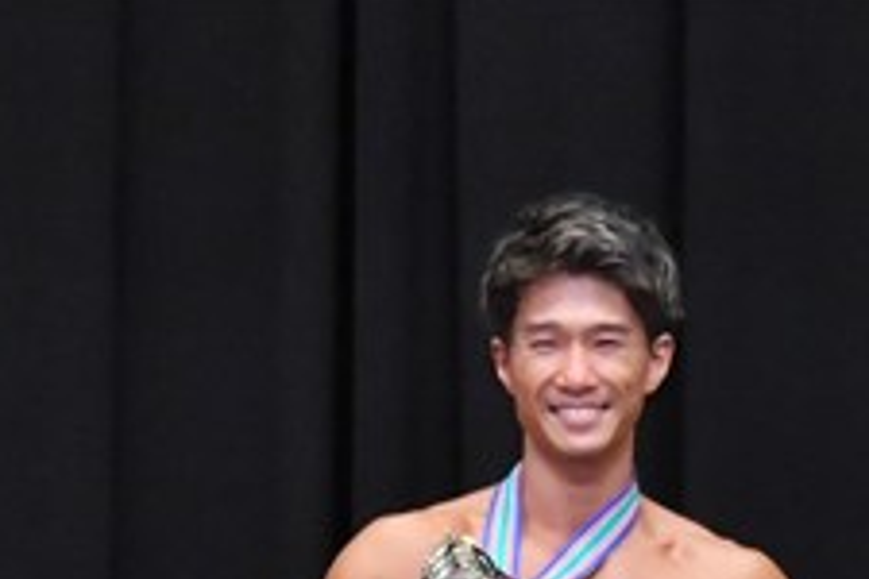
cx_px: 519
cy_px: 984
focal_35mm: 776
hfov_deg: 2.7
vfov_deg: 1.8
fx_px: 18730
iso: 8000
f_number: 5.6
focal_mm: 150
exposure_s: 1/400
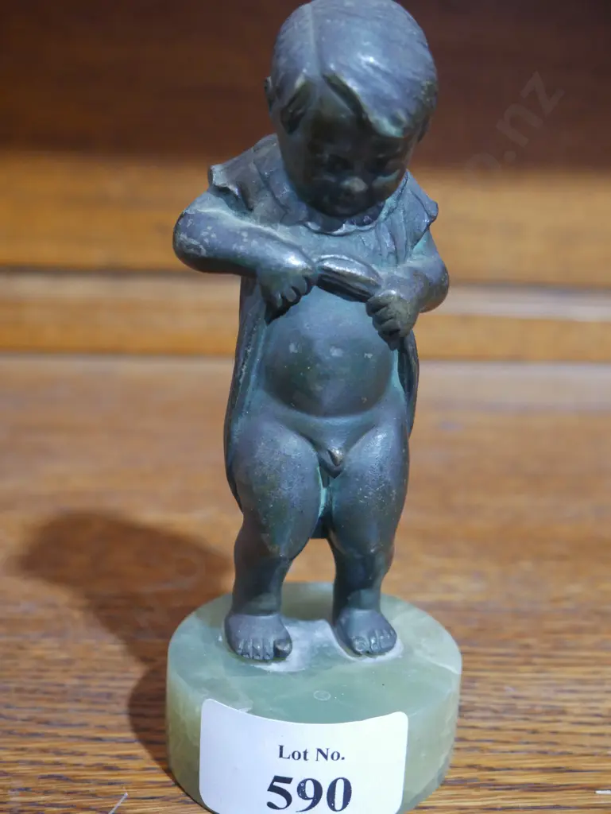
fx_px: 1223
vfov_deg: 36.8
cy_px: 407
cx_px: 306
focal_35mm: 52
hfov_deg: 28.1
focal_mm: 26
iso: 2000
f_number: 5.3
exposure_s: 1/60
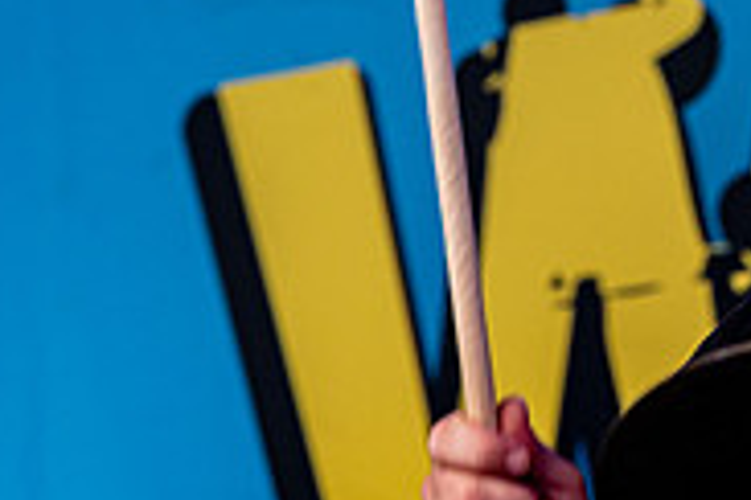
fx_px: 14143
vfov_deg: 2.0
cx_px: 1011
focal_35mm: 678
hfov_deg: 3.0
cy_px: 261
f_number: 5
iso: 900
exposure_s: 1/500
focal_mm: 200
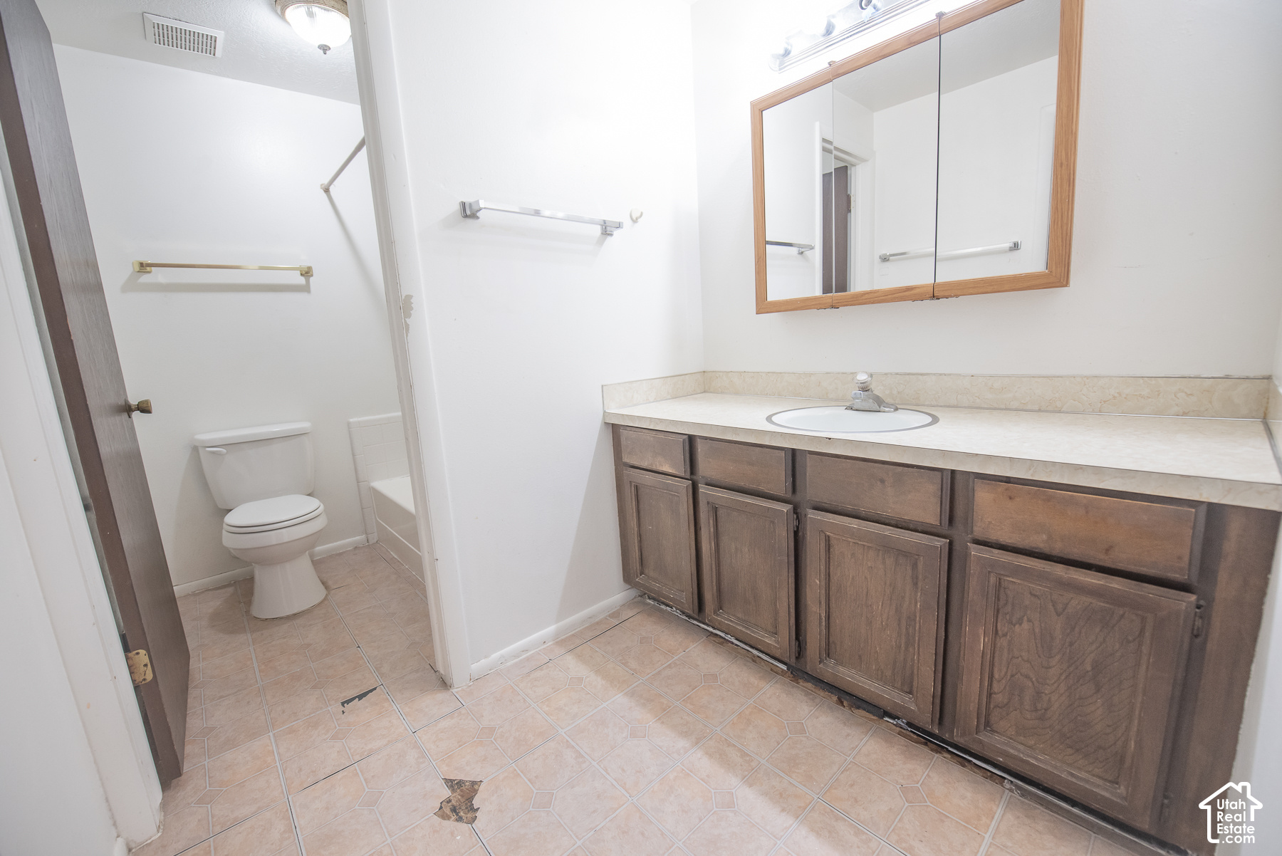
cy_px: 428
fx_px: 499
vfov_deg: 81.3
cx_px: 641
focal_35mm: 14
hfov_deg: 104.2
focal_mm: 14
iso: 1000
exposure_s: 1/50
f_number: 3.5
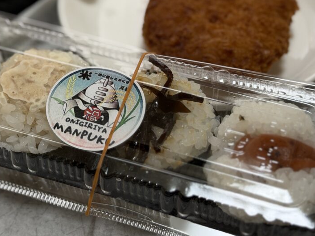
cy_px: 39
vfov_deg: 16.8
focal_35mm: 87
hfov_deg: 22.4
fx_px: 792
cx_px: 108
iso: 100
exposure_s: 1/104
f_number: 1.78
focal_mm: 6.76
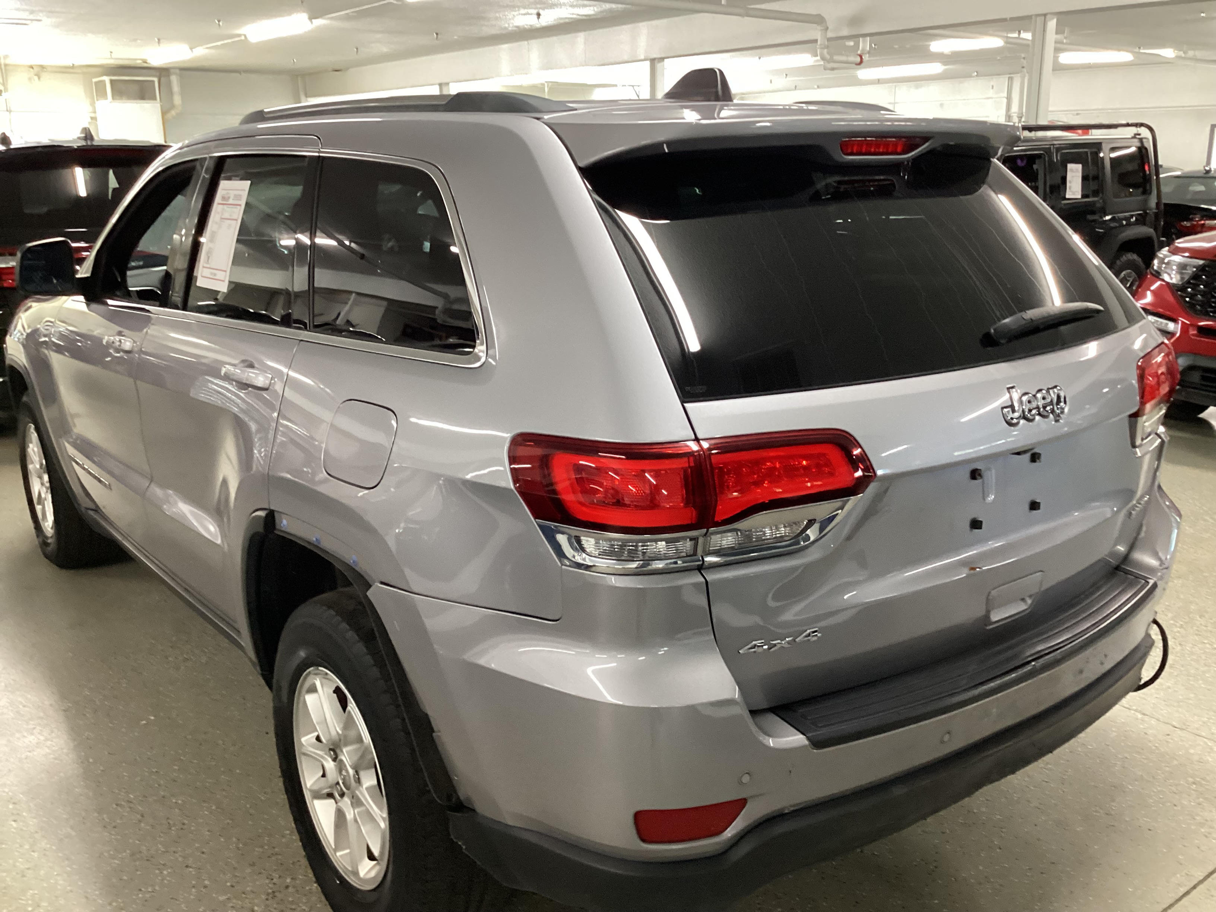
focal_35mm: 31
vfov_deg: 45.4
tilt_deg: -16.6
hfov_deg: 58.4
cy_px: 456
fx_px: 1089
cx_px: 608
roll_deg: +0.3
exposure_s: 1/50
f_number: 2.4
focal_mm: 3.3
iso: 320
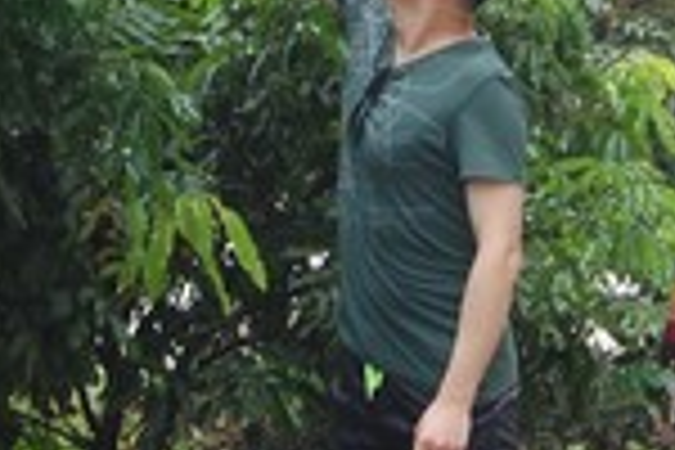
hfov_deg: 10.3
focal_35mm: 200
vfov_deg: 6.8
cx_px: 374
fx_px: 3750
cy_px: -207
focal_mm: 40
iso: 200
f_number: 8
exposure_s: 1/100
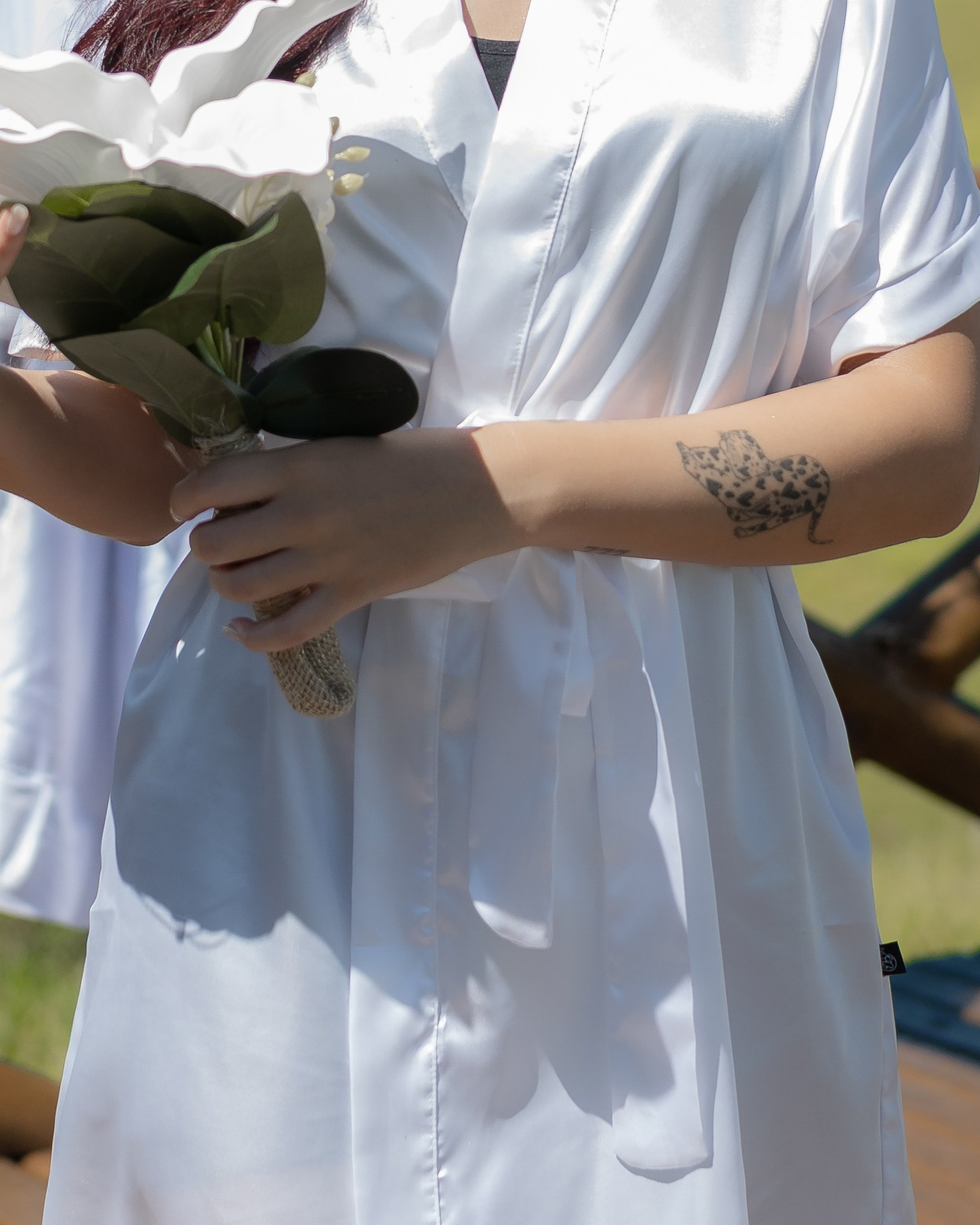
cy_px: 125
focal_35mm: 116
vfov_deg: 16.4
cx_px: 368
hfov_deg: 13.3
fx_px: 4205
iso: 160
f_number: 2.5
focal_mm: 35
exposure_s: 1/3200
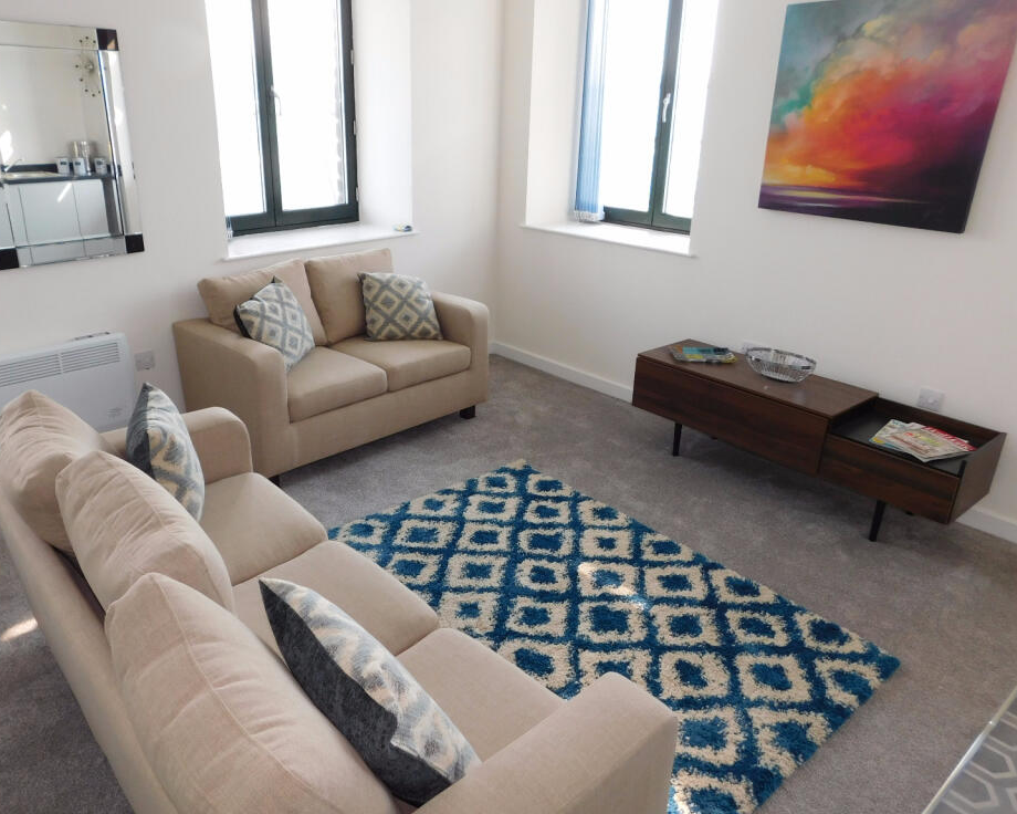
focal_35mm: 25
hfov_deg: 67.9
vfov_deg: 56.8
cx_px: 452
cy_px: 398
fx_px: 752
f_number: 3
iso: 125
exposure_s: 1/80
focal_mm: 4
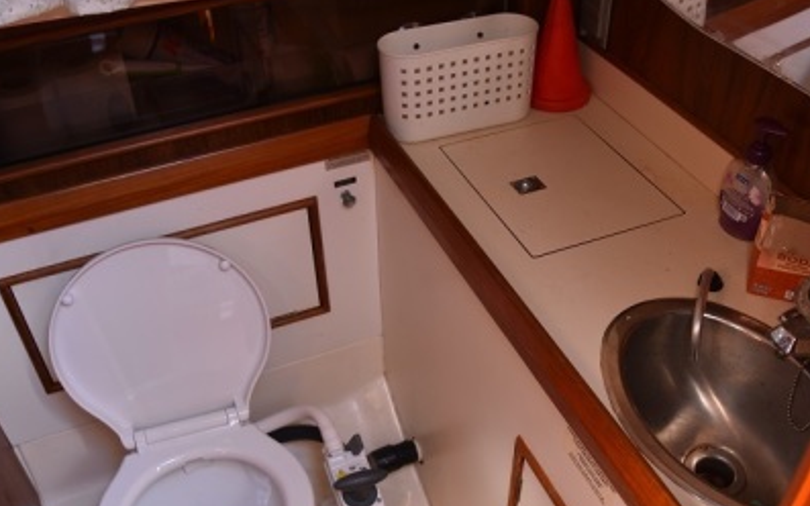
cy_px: 296
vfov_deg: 34.3
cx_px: 403
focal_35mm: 37
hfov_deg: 52.8
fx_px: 817
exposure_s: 1/60
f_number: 4
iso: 500
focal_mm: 24
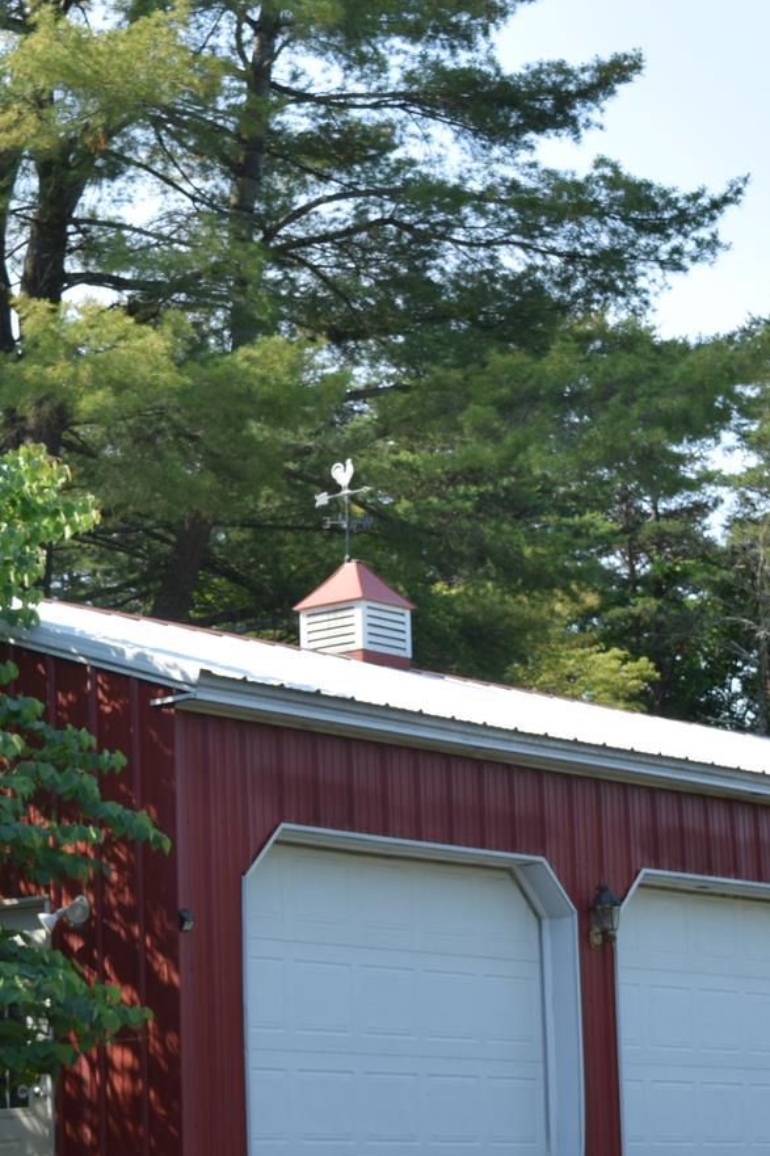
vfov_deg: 20.1
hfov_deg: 13.5
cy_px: 842
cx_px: 293
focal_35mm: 101
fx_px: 3247
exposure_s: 1/200
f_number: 7.1
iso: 100
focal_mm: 29
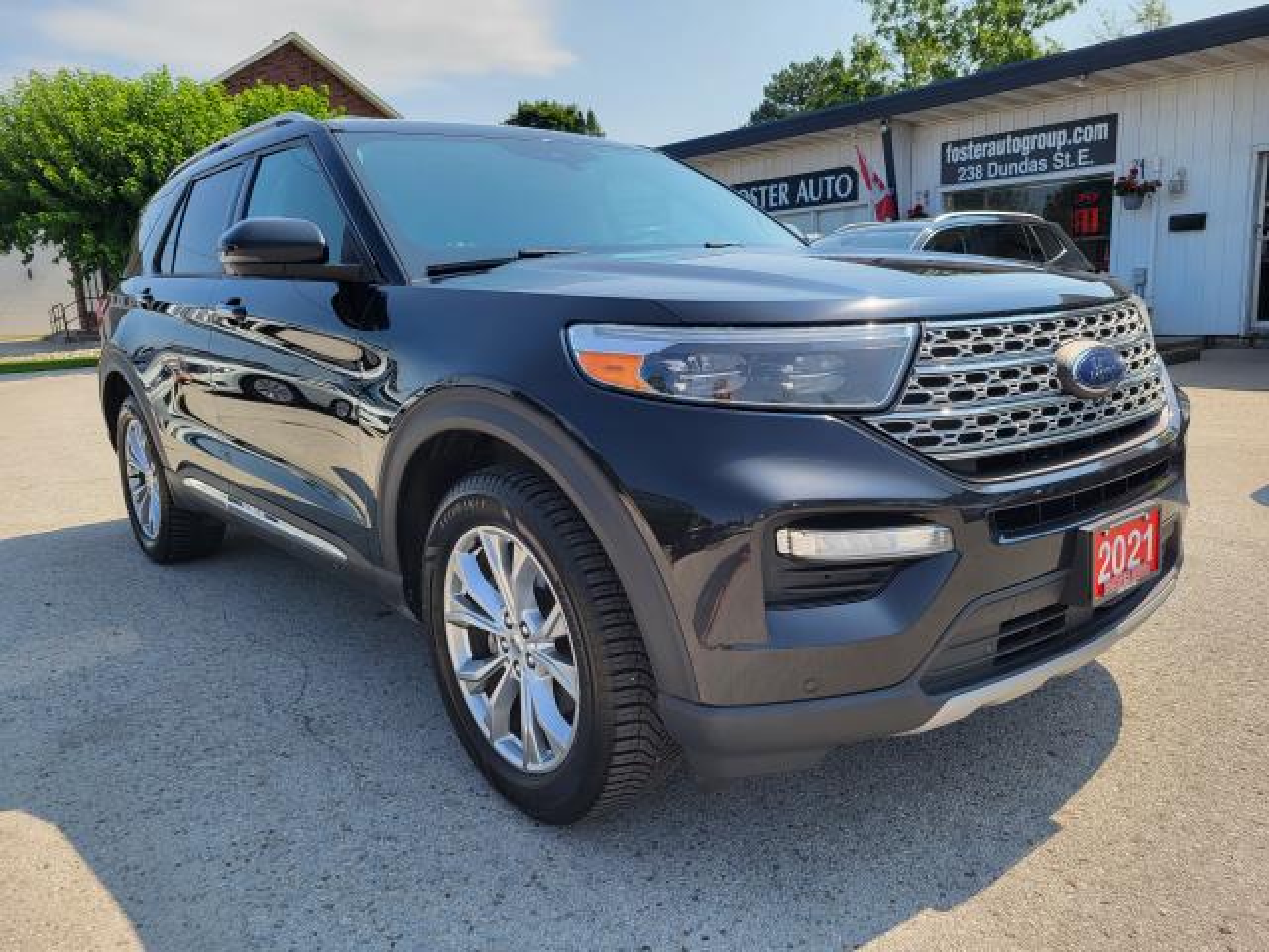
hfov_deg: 67.3
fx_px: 953
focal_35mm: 26
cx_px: 634
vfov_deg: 53.1
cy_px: 476
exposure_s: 1/1580
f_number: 1.8
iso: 40
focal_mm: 5.4
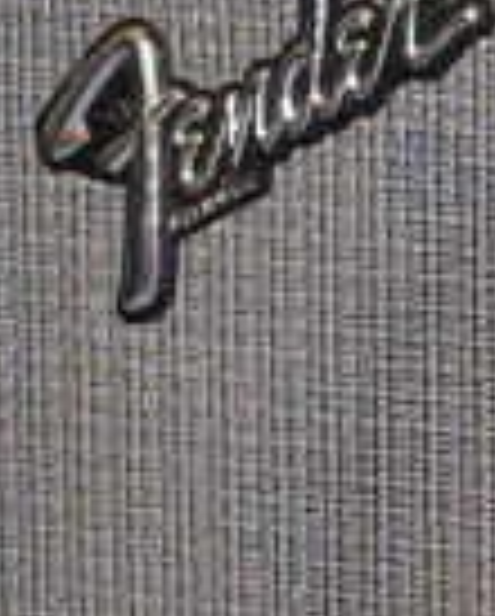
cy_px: 544
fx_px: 6560
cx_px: 1098
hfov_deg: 4.3
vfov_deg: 5.4
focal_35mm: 359
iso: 132
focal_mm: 9.6
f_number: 3.5
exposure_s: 1/60.1
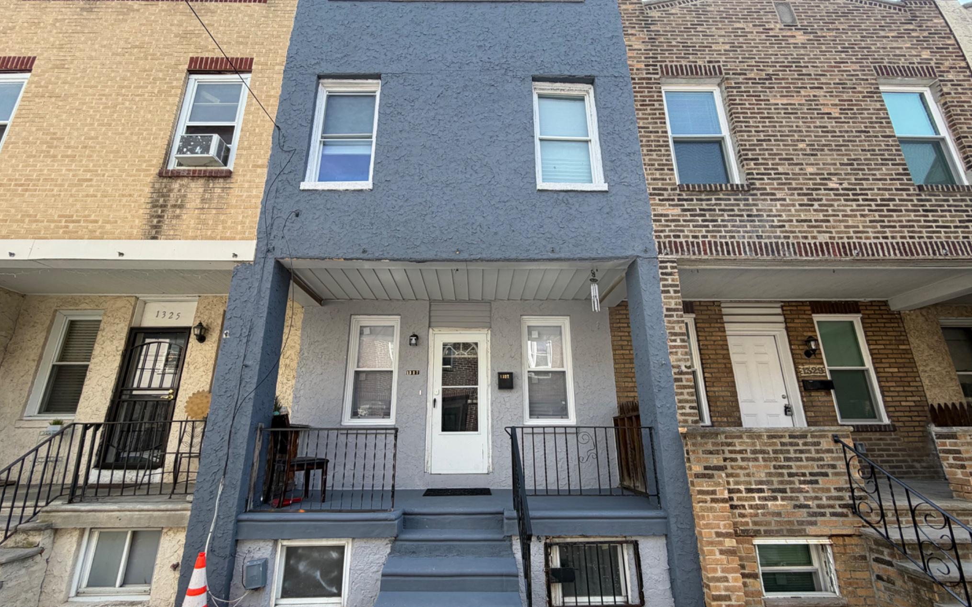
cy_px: 330
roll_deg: +0.7
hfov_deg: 101.5
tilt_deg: +15.4
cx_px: 483
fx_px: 397
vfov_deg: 74.6
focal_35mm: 15
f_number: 2.2
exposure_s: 1/502
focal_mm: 2.22
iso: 64
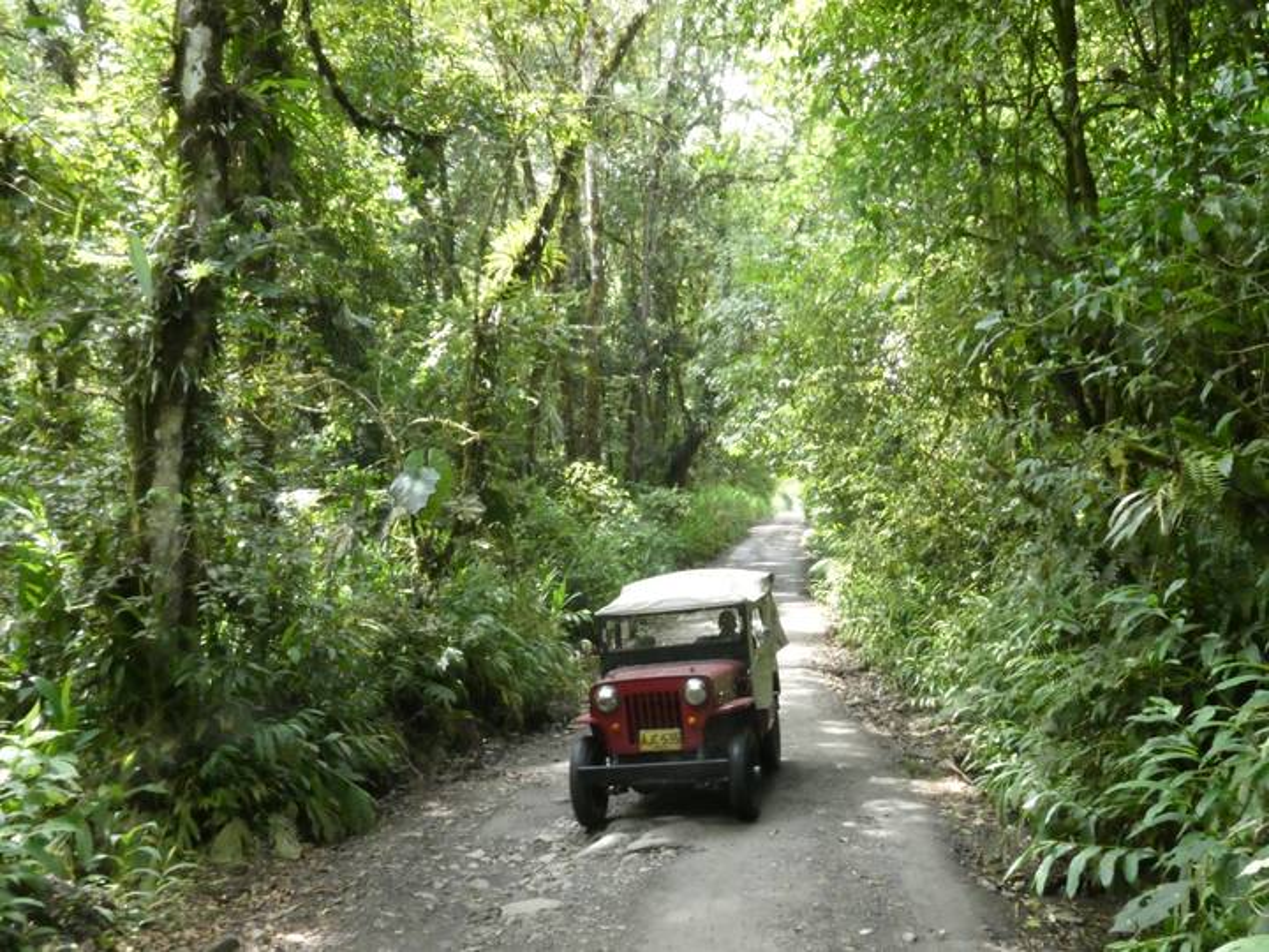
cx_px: 634
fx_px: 1210
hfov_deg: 55.4
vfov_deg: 42.9
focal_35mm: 33
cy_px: 476
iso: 1250
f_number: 8
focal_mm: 5.8
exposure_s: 1/80
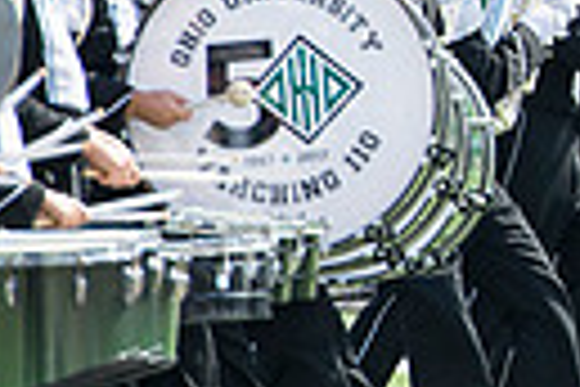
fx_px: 14531
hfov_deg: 2.3
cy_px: 81
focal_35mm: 902
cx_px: 1012
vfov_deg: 1.5
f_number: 4.5
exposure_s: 1/1000
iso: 200
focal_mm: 200
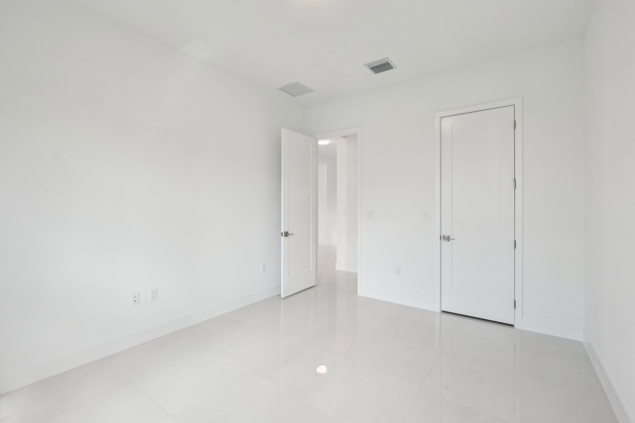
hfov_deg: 100.4
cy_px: 212
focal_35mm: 15
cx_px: 318
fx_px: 265
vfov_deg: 77.3
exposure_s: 1/40
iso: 400
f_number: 8
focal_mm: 10
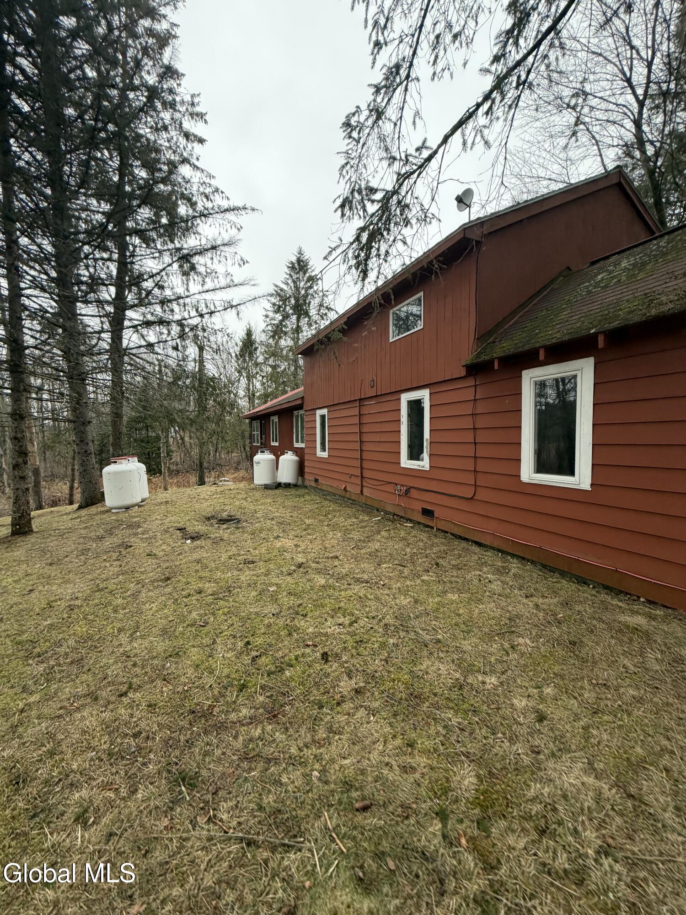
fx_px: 370
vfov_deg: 102.1
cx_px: 343
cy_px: 458
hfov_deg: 85.7
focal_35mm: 14
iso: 40
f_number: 2.2
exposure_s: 1/123
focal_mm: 2.22
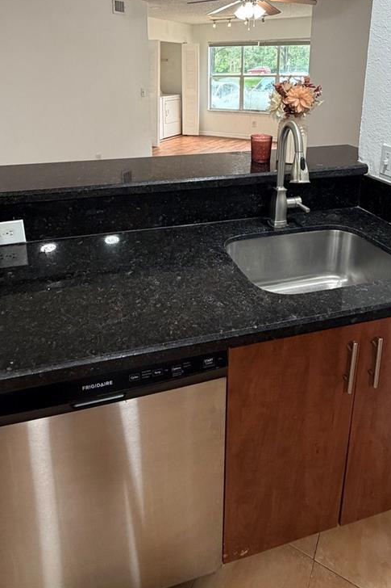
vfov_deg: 70.2
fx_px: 391
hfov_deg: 53.1
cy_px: 169
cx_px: 195
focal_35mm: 24
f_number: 2.2
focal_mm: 2.22
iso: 250
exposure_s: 1/60
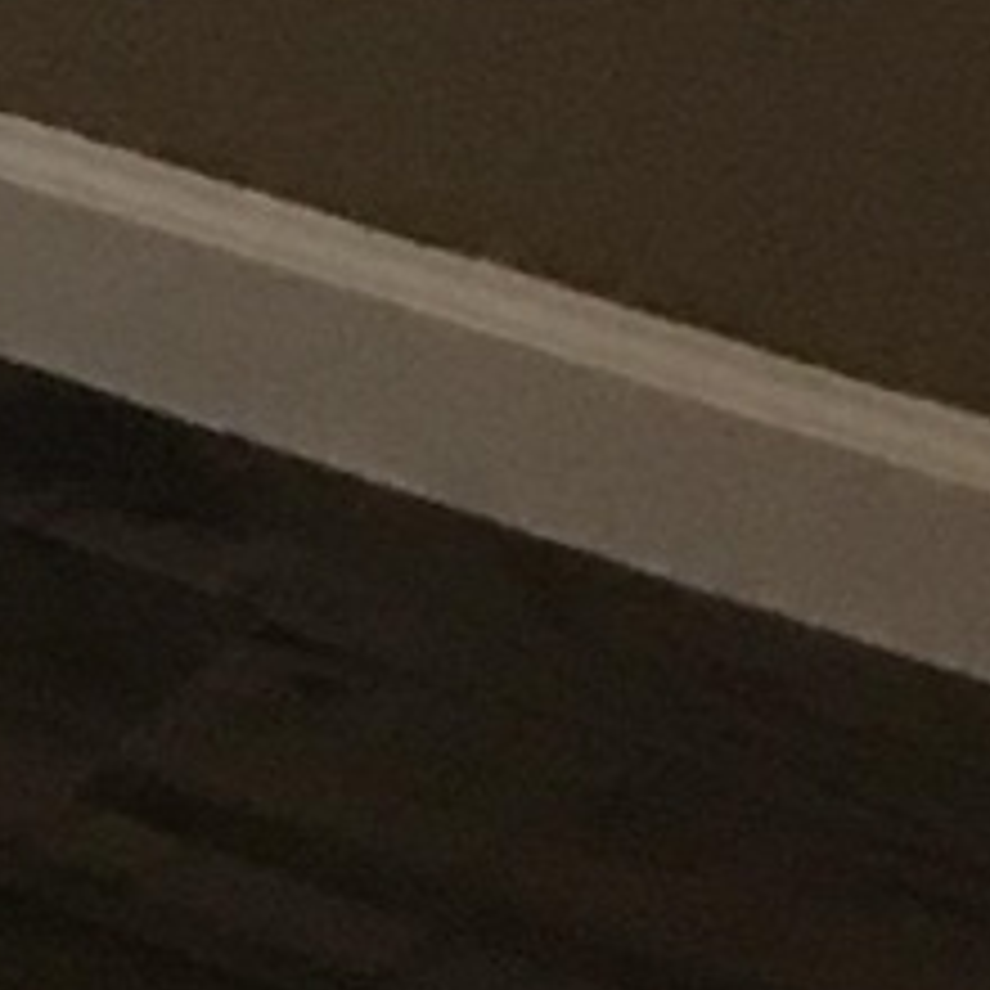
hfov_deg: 6.4
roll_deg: -0.3
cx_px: -558
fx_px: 8704
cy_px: -3236
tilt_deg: -3.6
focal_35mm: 269
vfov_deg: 5.5
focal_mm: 4.15
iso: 64
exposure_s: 1/15
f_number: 2.2
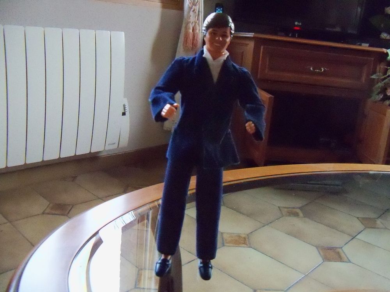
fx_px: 394
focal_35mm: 35
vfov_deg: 40.7
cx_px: 195
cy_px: 146
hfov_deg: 52.6
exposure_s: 1/40
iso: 1600
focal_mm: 6.2
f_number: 3.5
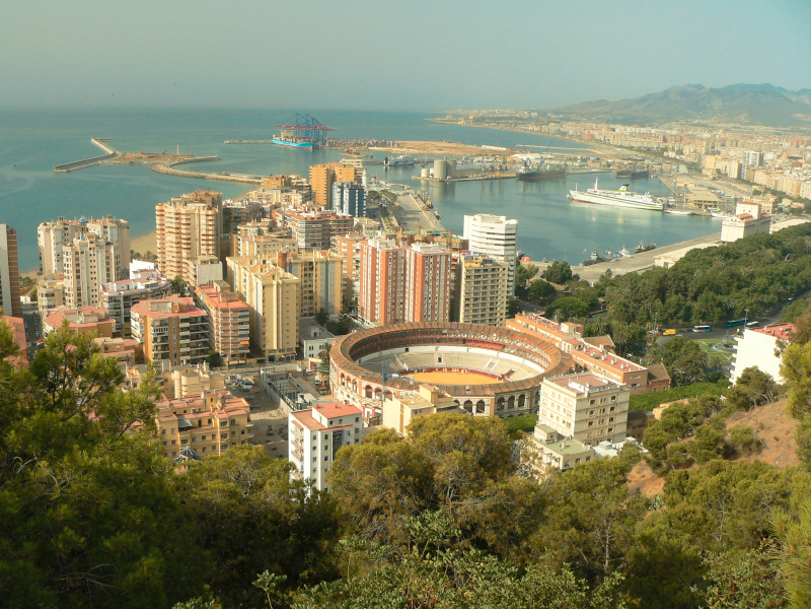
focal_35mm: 36
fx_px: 843
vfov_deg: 39.7
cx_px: 406
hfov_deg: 51.4
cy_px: 304
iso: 80
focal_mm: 6
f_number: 4
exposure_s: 1/160
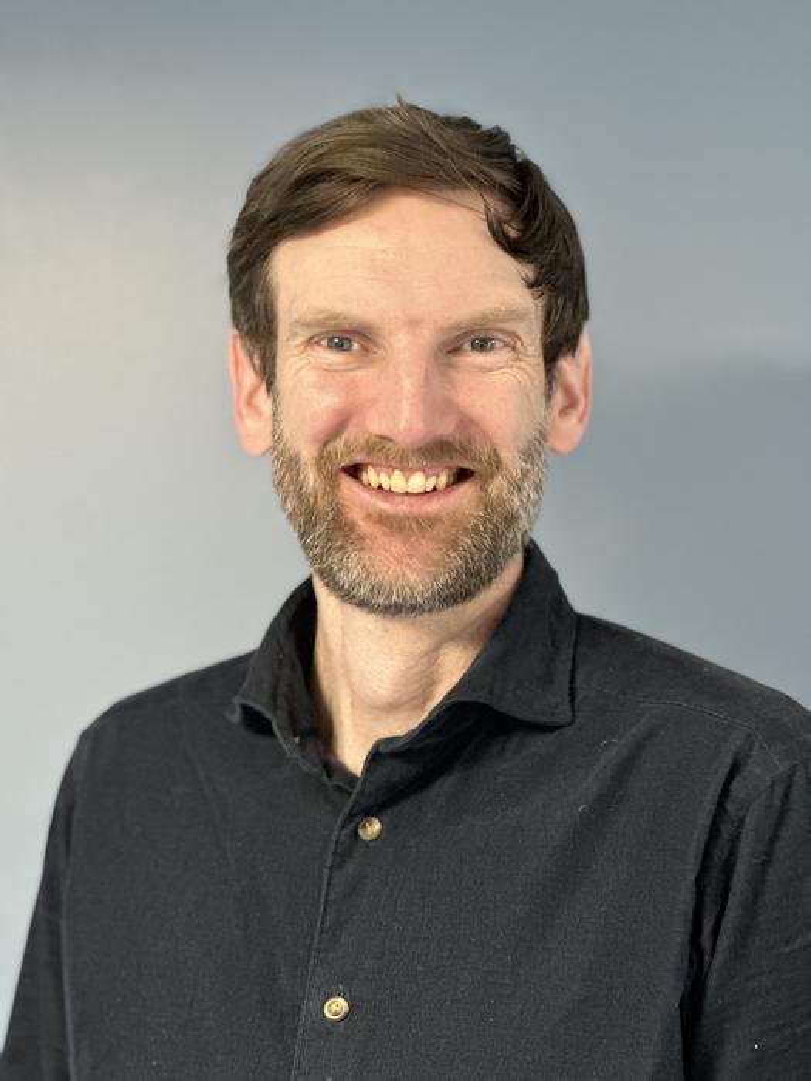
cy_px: 540
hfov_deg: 19.1
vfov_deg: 25.3
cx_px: 406
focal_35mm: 77
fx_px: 2405
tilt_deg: +2.2
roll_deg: -0.2
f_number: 2.8
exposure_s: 1/20
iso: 320
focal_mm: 9
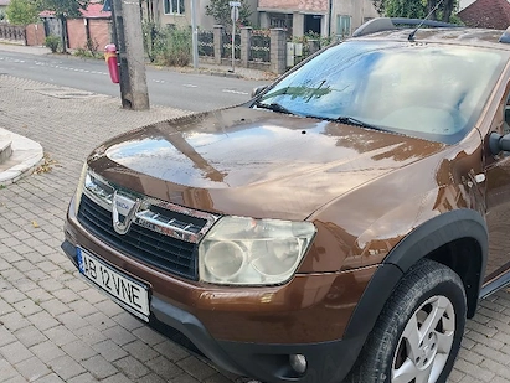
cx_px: 352
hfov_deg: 51.3
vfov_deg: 40.7
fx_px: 516
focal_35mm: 35
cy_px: 203
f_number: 2
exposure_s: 1/323
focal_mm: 6.83
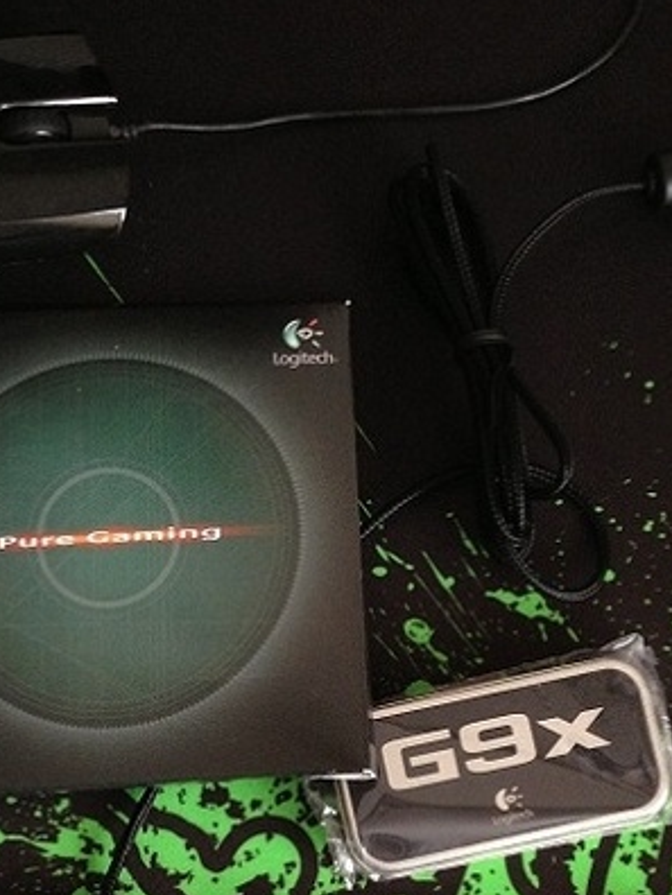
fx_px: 1657
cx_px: 367
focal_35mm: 64
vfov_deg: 29.6
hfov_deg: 22.9
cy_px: 714
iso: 200
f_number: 2.4
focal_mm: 4.13
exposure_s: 1/20
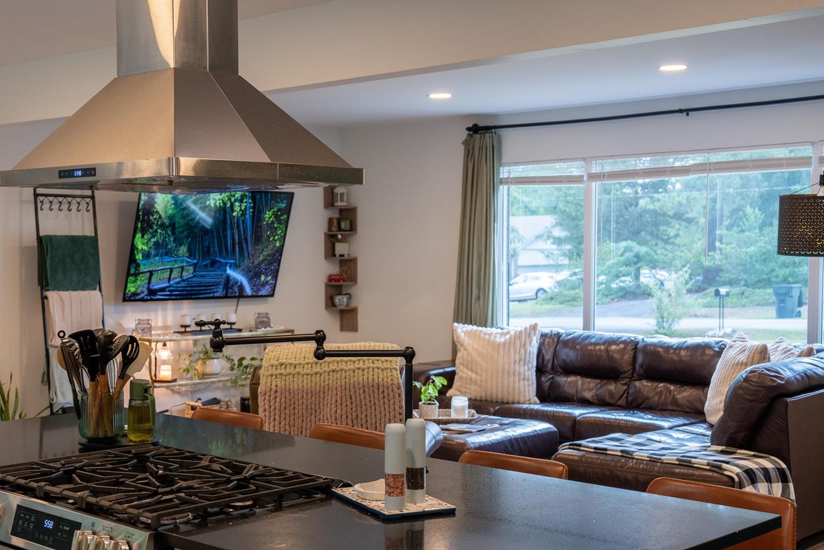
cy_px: 331
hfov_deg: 38.0
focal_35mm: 52
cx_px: 325
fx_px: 1190
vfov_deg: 25.9
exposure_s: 1/40
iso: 250
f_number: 5.6
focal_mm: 38
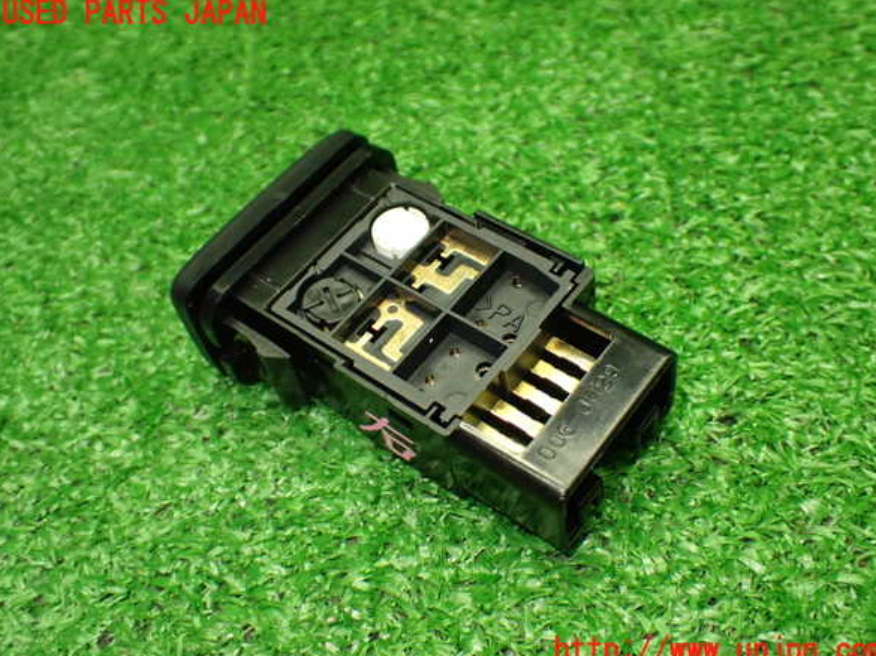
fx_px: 986
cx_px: 443
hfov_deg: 47.9
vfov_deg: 36.8
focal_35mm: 39
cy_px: 332
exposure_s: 1/125
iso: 800
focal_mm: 6.83
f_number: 2.7
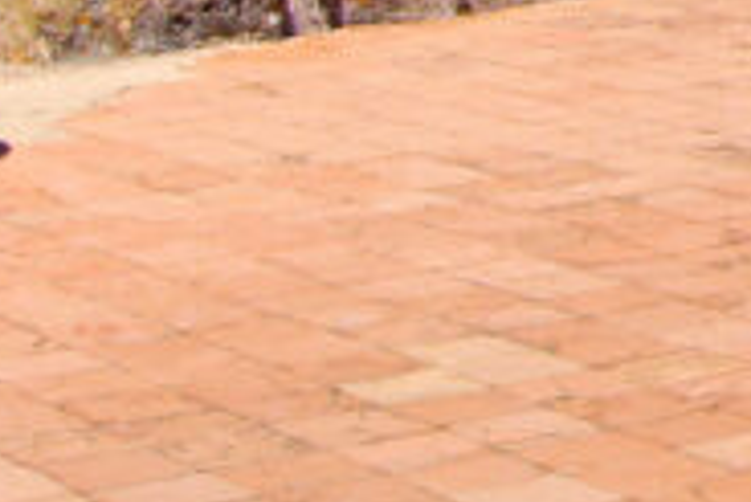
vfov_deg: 7.4
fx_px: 3674
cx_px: 1861
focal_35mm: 176
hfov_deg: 10.1
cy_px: -661
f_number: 13
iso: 100
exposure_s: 1/250
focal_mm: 18
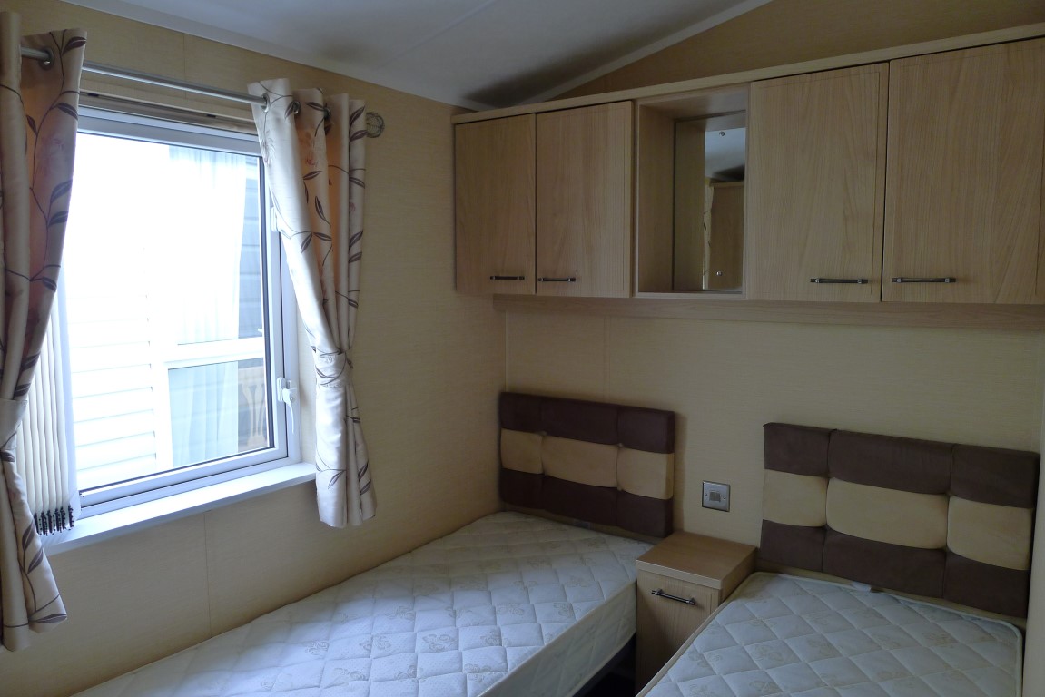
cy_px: 348
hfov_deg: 73.7
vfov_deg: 53.2
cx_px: 522
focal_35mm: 24
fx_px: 697
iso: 125
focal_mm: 5.1
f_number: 2
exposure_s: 1/80
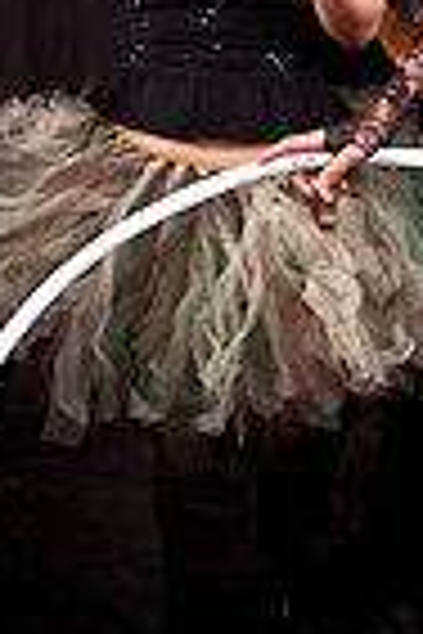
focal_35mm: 115
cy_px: 45
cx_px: 353
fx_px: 2027
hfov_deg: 11.9
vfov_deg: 17.5
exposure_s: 1/400
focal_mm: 24
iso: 200
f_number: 3.8
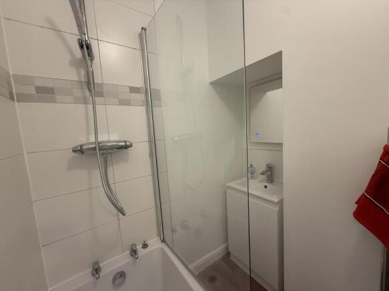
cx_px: 194
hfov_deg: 102.1
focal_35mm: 14
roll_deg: +3.5
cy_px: 146
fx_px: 157
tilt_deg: -5.2
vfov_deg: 85.7
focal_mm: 2.22
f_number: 2.2
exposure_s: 1/100
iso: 320
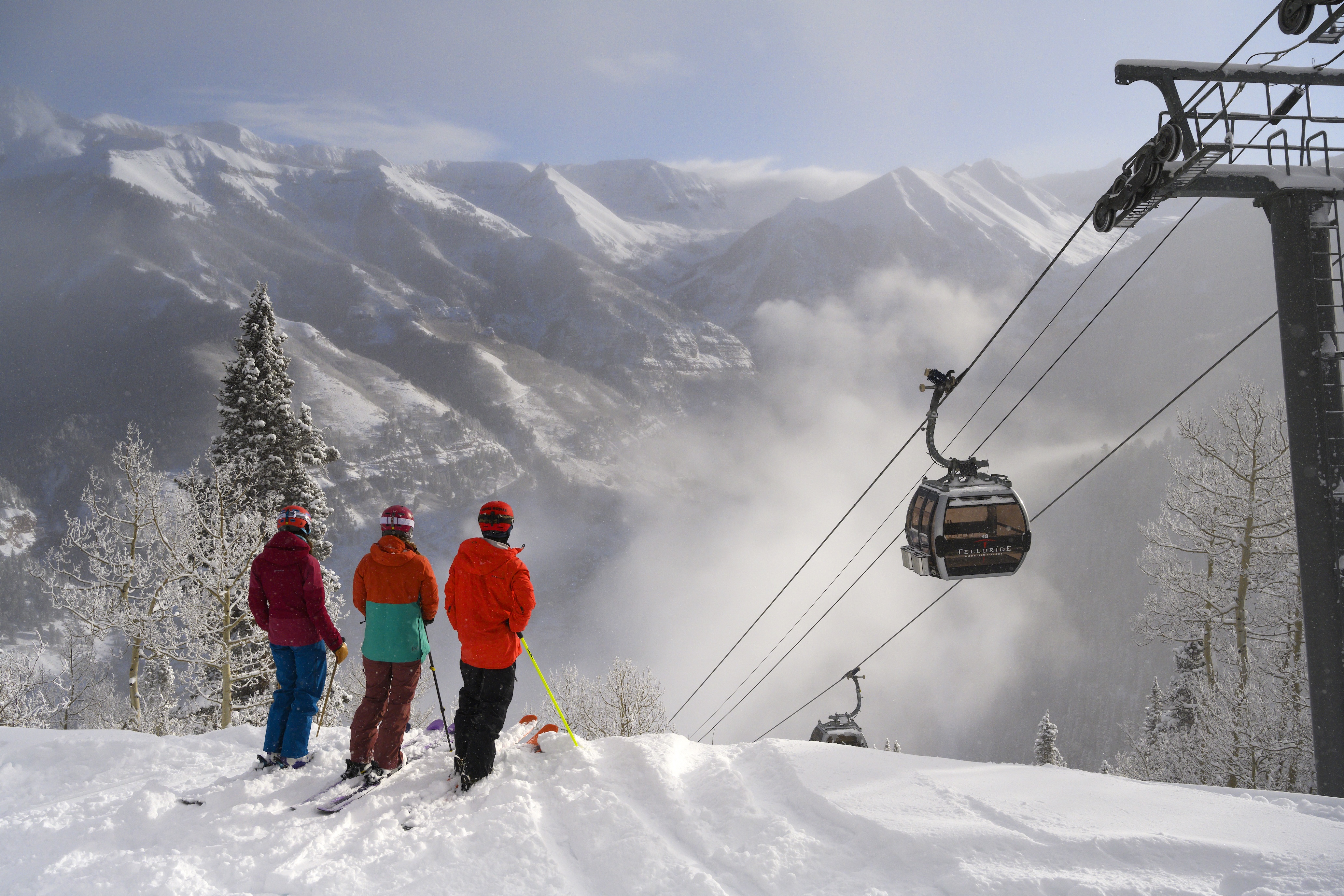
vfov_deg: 38.4
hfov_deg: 55.1
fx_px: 1288
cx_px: 672
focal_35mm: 34
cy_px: 448
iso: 200
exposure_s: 1/5000
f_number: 8
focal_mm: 34.5
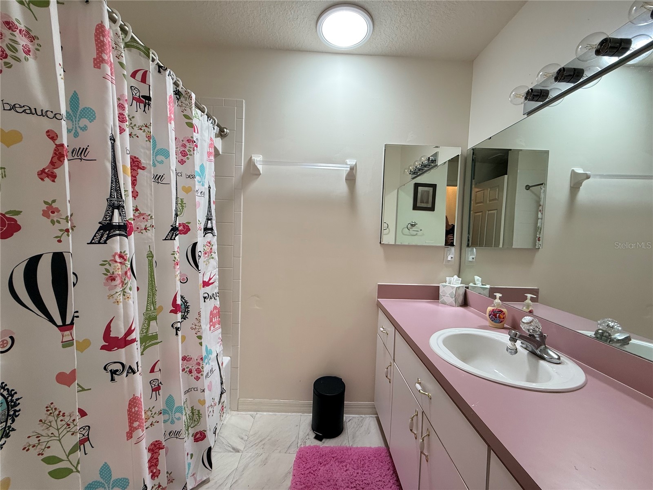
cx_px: 326
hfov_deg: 102.1
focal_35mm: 14
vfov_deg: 85.7
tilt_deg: -3.0
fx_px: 264
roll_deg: -2.5
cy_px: 245
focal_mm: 2.22
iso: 125
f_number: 2.2
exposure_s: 1/120
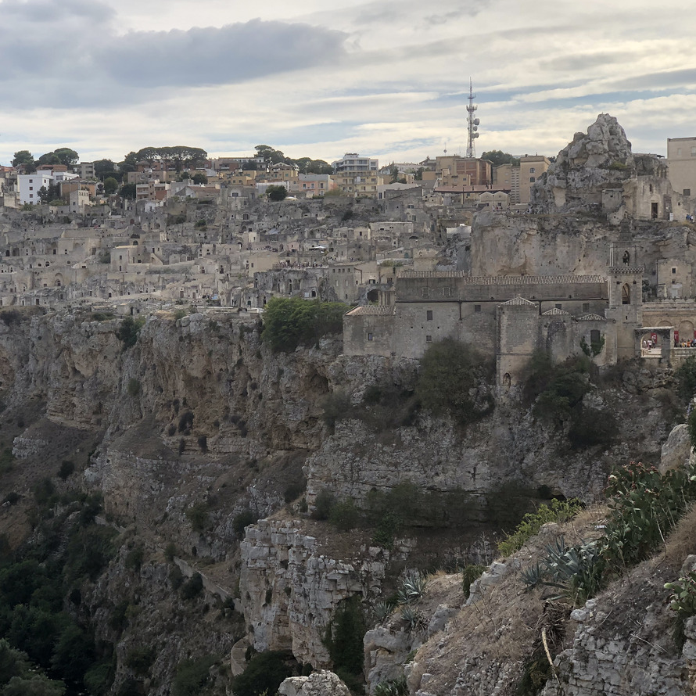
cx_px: 263
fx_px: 1410
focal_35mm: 62
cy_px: 350
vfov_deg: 27.7
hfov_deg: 27.6
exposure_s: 1/486
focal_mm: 6
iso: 16
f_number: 2.4
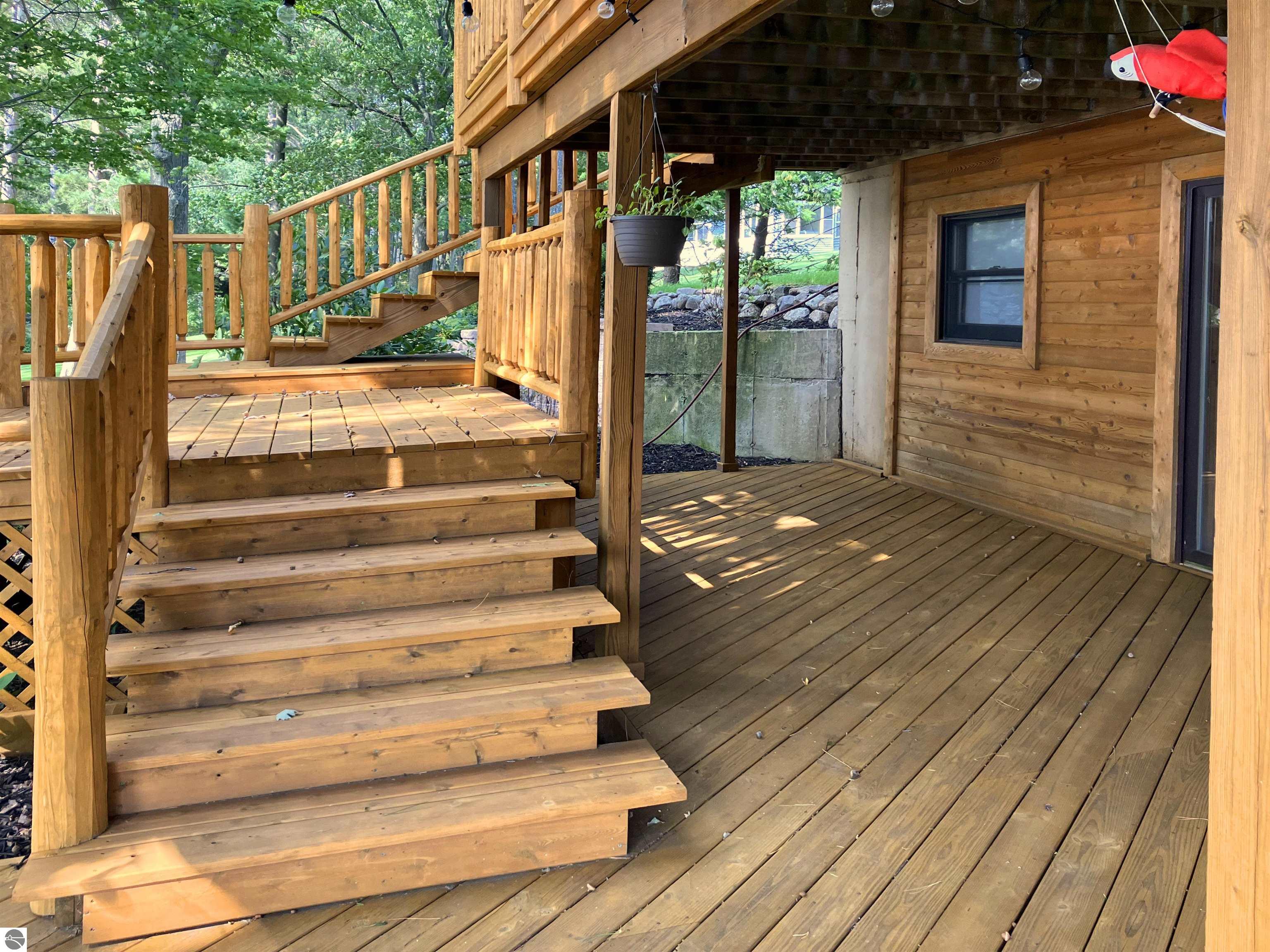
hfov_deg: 63.4
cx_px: 635
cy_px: 476
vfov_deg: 49.7
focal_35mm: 28
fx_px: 1027
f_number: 1.8
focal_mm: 4
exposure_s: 1/121
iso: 64
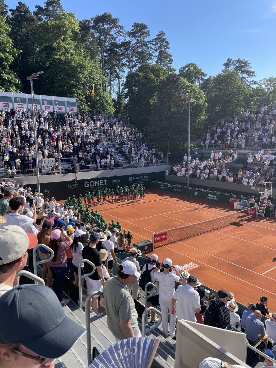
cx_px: 138
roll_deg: +1.1
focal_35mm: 26
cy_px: 184
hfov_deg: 53.1
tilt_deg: -8.7
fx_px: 276
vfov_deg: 67.3
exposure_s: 1/1795
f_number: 1.6
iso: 32
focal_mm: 4.2
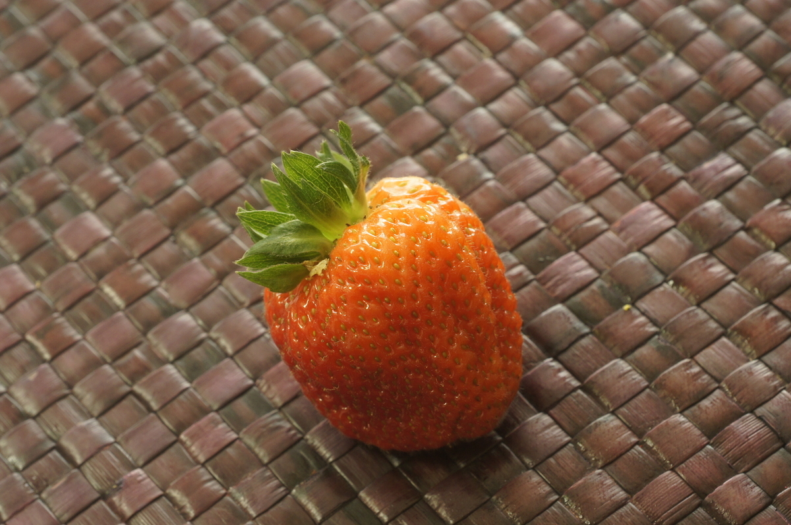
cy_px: 262
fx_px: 1646
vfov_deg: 18.1
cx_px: 396
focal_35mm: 75
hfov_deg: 27.0
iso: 800
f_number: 8
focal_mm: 50
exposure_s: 1/15
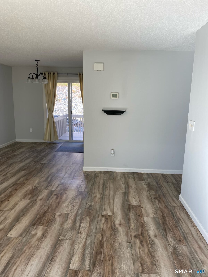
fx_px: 208
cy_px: 138
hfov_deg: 53.1
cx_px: 104
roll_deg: -1.6
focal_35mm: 26
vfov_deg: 67.3
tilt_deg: -10.7
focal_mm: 4.25
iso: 32
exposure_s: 1/152
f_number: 1.8
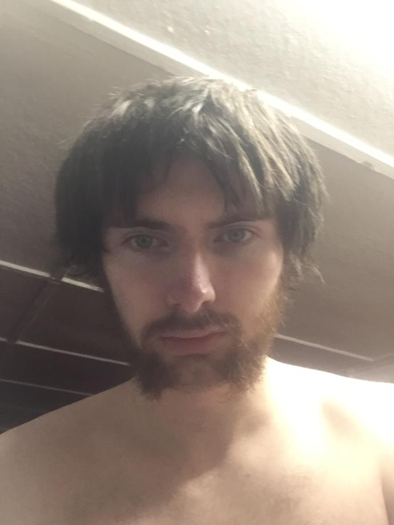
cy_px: 262
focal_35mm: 31
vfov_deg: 58.4
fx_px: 470
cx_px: 197
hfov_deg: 45.4
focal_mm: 2.65
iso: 200
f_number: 2.2
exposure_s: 1/33
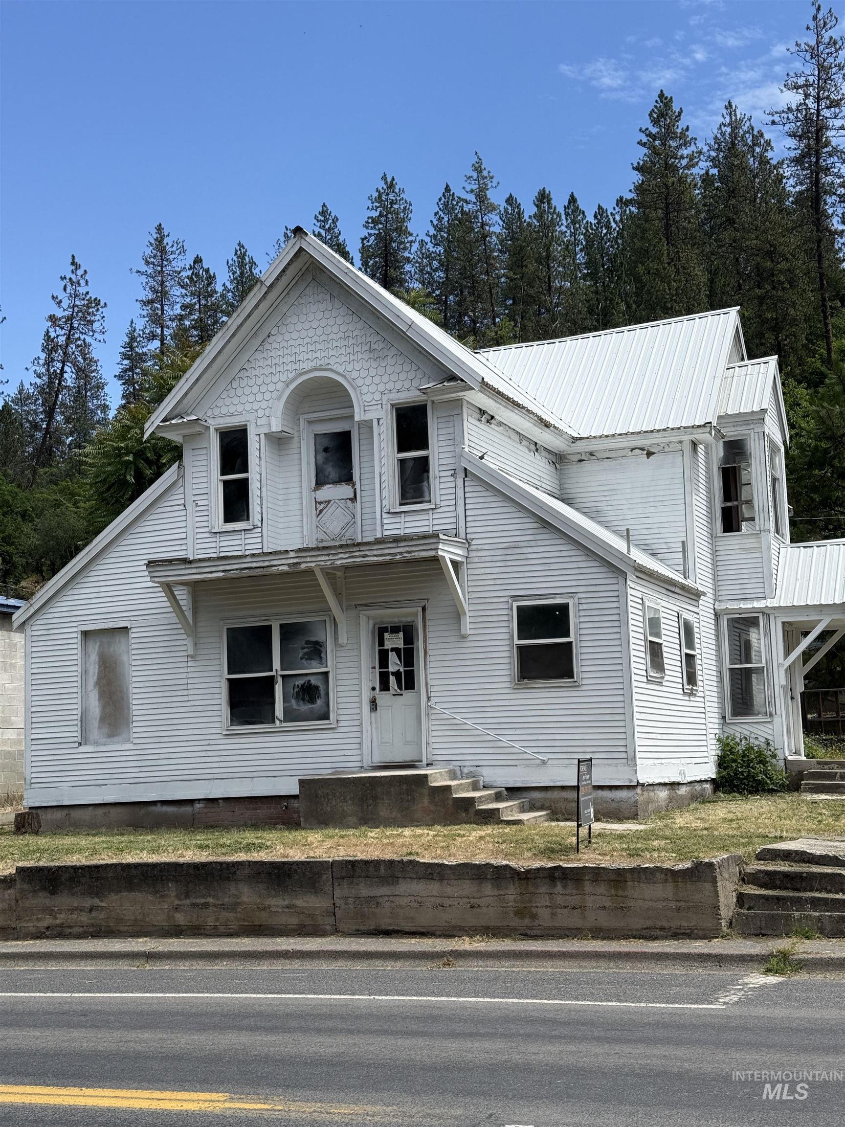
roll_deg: +1.7
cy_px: 564
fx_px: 1562
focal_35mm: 48
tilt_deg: +7.8
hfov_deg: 30.3
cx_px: 422
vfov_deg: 39.7
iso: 64
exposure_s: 1/4878
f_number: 1.78
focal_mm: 6.76
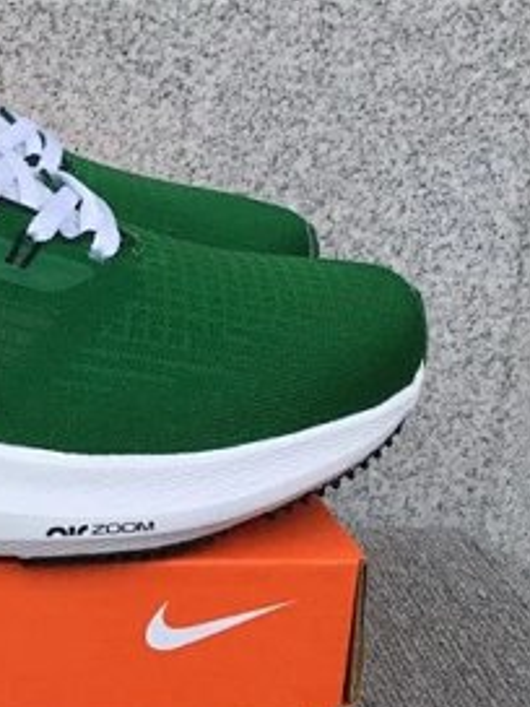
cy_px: 452
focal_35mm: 73
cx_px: -161
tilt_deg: -19.0
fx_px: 1490
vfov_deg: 26.6
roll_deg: +1.1
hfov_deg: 18.7
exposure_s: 1/438
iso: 25
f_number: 2.4
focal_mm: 3.3
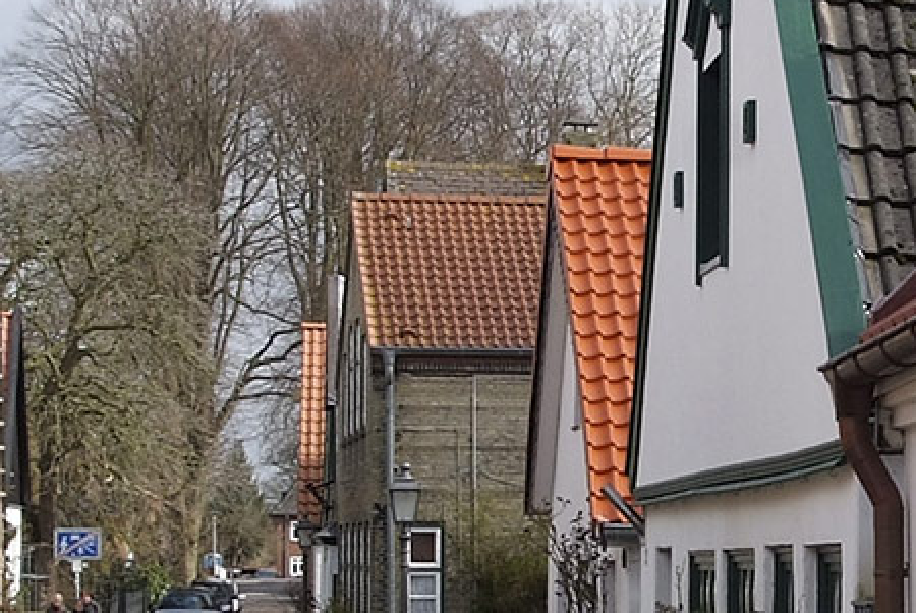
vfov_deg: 8.4
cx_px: 814
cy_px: 591
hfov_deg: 12.4
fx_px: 4177
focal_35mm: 164
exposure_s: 1/250
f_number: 8
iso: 200
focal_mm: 24
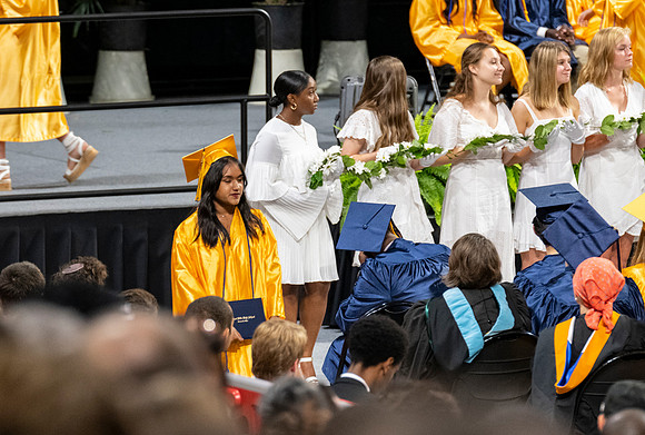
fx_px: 6065
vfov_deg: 4.1
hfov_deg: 6.1
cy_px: 279
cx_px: 214
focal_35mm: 337
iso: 2000
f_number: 4
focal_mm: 190
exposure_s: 1/200
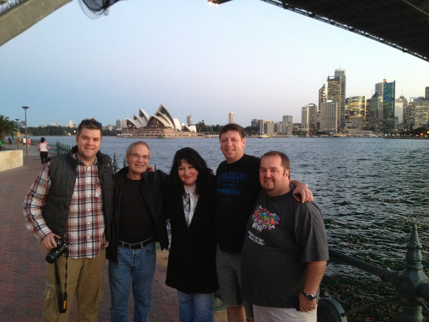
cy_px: 161
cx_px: 214
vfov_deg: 40.7
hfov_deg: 52.6
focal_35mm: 35
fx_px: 434
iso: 320
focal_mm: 4.28
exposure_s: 1/20
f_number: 2.4
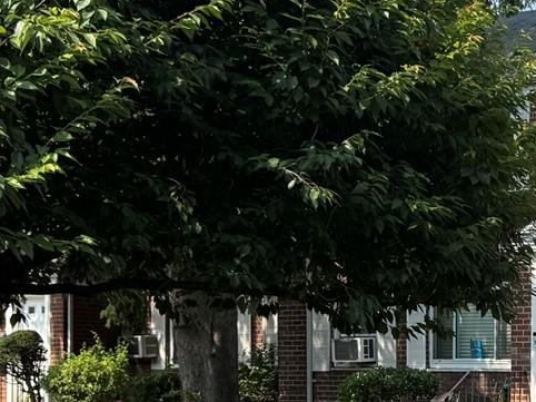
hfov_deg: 18.0
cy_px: 367
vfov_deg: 14.3
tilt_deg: -1.4
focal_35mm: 102
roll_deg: -1.2
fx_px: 1579
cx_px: 702
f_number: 1.78
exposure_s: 1/2833
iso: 80
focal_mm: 6.76
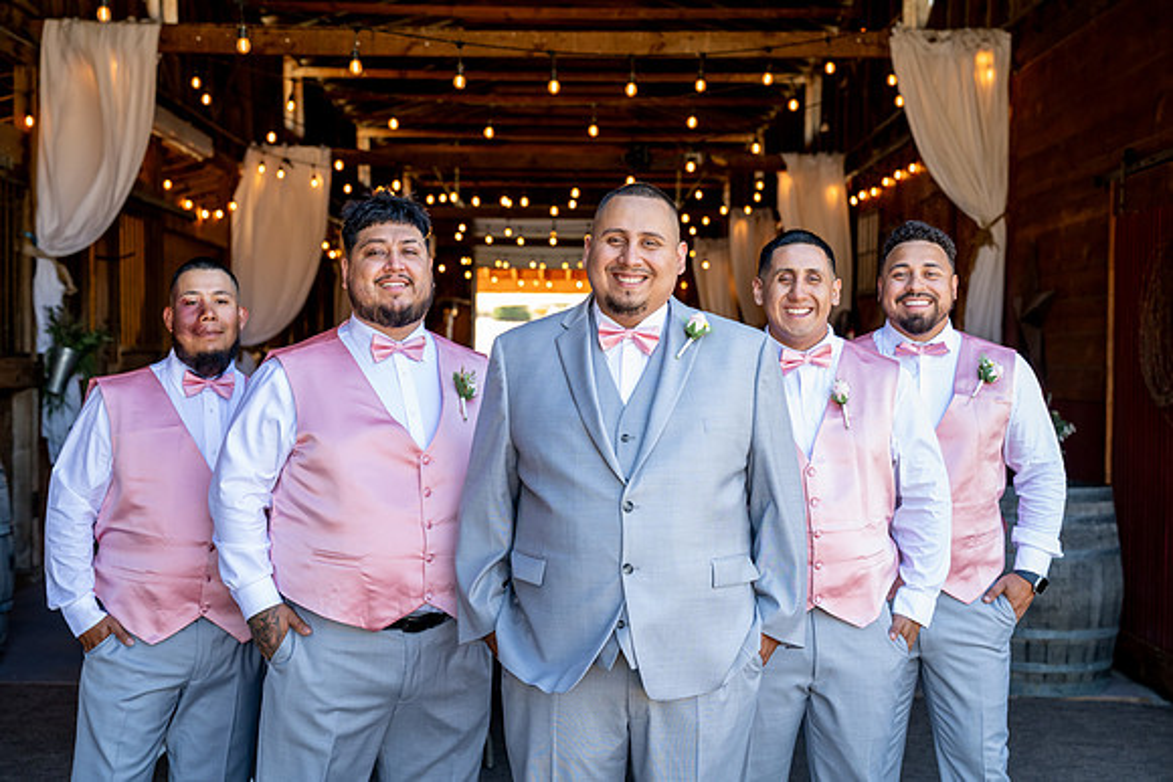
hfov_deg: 38.9
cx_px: 586
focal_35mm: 51
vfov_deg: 26.5
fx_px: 1662
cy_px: 391
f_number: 4
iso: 800
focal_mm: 51
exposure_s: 1/320
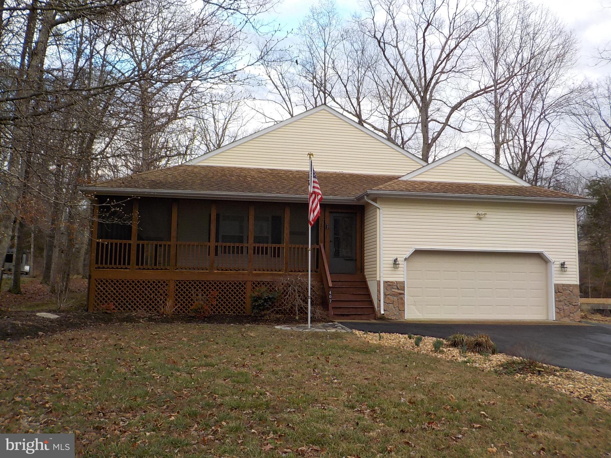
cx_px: 306
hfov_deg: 60.0
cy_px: 229
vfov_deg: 46.8
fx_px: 530
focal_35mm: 30
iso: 125
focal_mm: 4.1
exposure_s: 1/250
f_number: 3.3
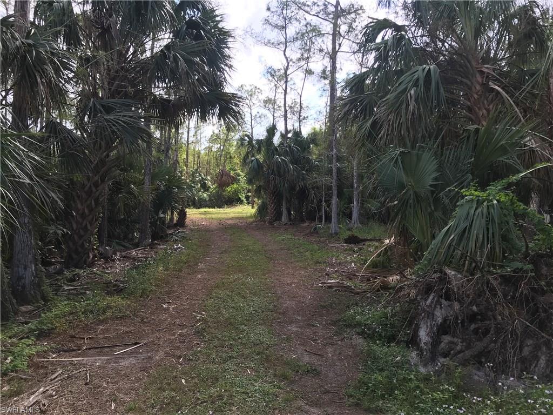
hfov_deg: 63.4
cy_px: 208
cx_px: 276
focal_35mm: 28
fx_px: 447
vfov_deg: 49.7
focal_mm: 3.99
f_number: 1.8
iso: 20
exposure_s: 1/570
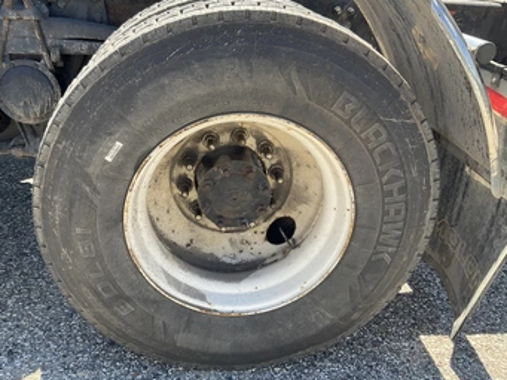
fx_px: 498
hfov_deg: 53.7
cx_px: 216
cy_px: 180
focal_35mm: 34
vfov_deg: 41.8
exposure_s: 1/280
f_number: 1.8
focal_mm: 3
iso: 25
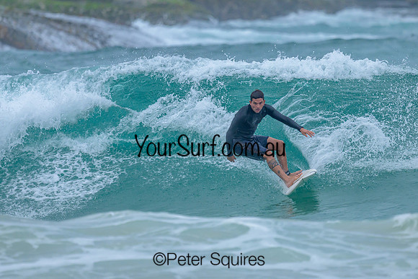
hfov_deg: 1.9
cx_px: 204
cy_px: 118
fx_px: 12770
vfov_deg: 1.3
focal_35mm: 1100
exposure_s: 1/3200
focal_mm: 800
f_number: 6.3
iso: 640
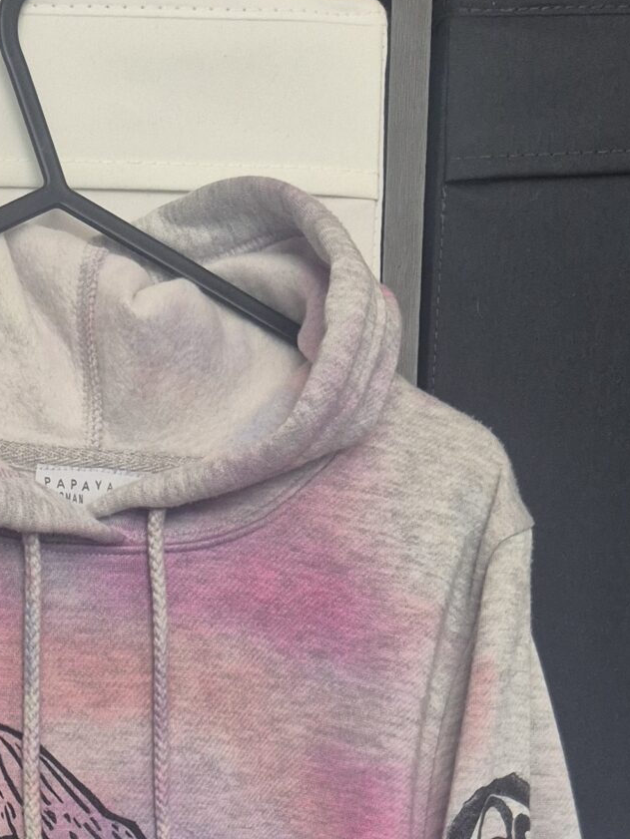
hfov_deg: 20.5
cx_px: 51
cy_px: 1222
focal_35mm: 70
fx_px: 1698
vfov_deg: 23.0
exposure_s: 1/100
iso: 200
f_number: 1.8
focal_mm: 5.4
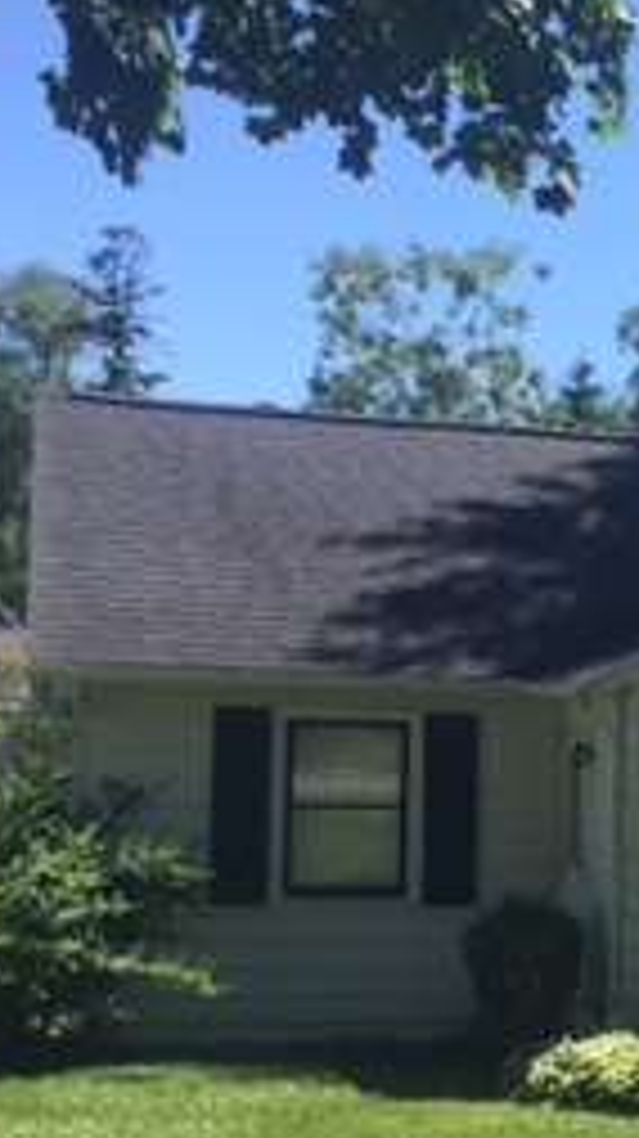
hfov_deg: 13.8
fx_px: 2414
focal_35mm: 80
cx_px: 1080
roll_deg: -1.5
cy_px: 810
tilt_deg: -2.8
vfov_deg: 26.3
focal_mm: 4.15
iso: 32
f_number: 2.2
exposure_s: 1/1130
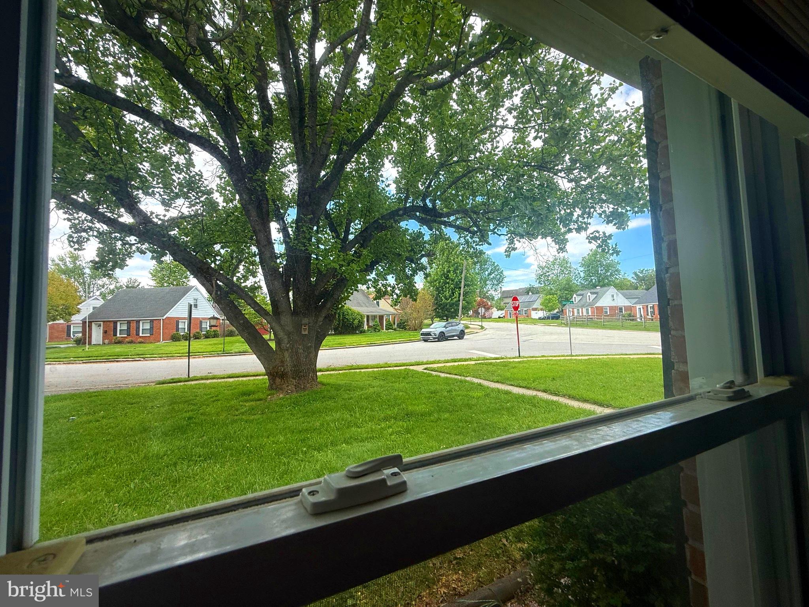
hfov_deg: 102.1
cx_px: 404
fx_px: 327
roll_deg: +1.9
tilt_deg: +3.9
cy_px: 304
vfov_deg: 85.7
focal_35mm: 14
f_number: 2.2
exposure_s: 1/651
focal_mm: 2.22
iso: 64
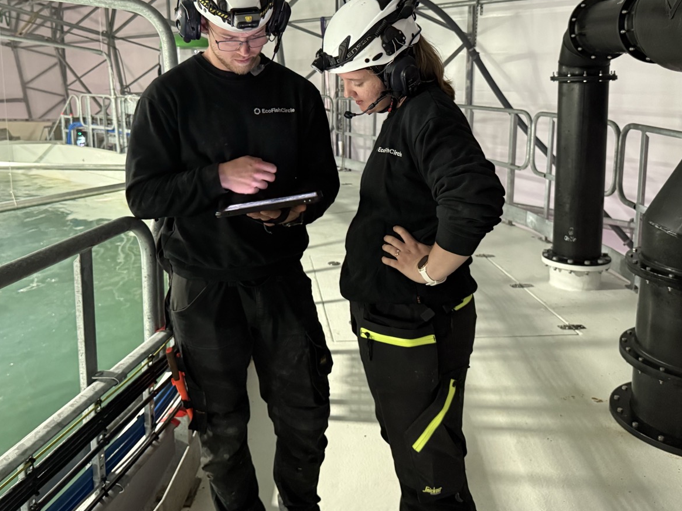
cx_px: 299
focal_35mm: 33
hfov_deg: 55.2
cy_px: 176
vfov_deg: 42.4
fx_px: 650
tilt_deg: -8.3
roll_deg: +1.2
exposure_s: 1/60
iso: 800
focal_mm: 6.76
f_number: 1.78
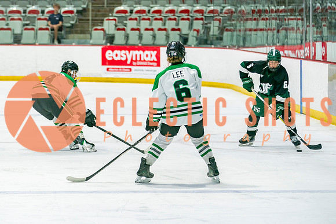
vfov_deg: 6.4
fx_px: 1996
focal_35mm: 214
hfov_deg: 9.6
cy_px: 128
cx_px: 147
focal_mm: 140
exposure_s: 1/640
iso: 400
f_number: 3.2
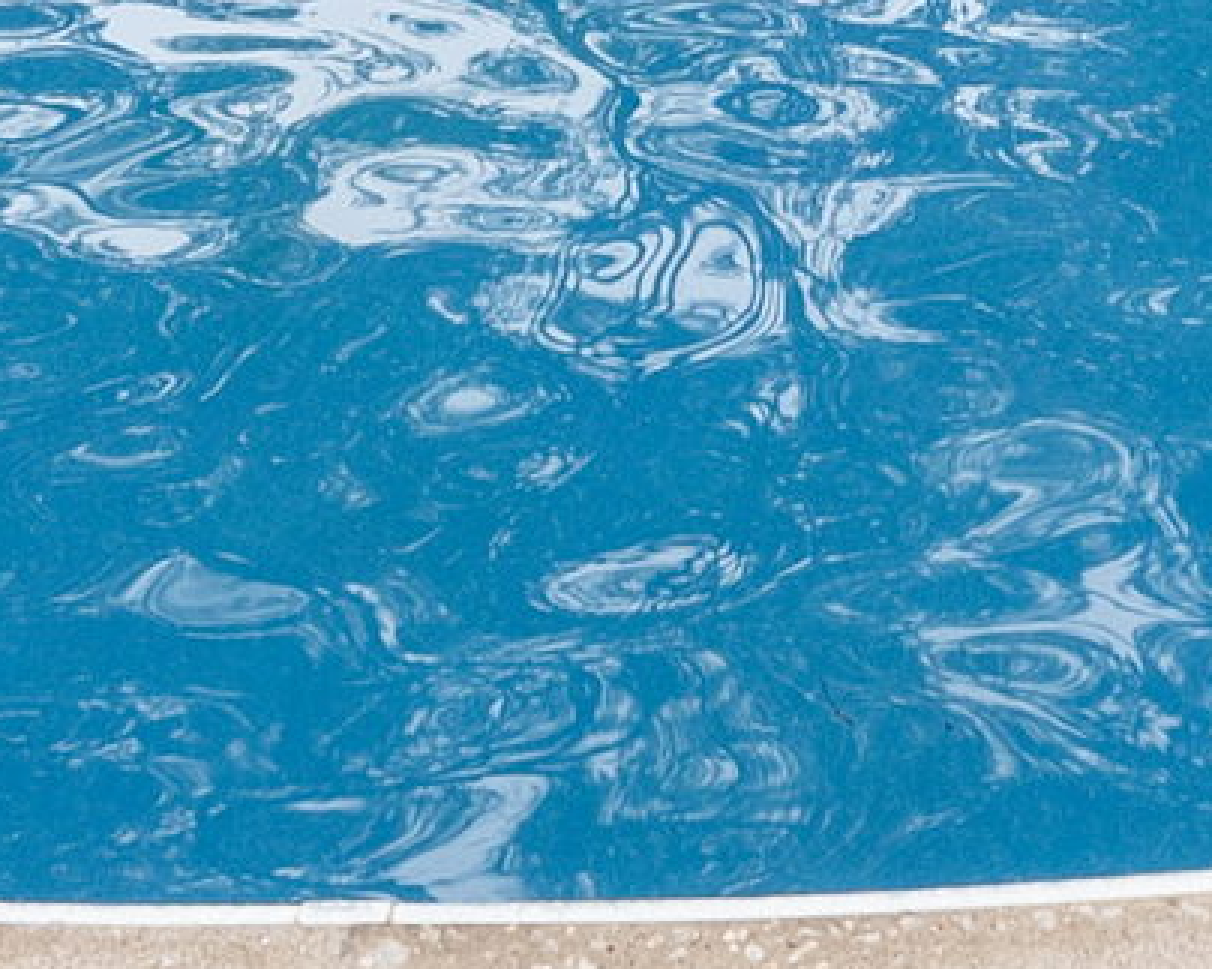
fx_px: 3586
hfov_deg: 18.7
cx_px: 1182
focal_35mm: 100
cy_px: -1080
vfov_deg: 13.0
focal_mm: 14
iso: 640
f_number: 7.1
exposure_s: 1/160
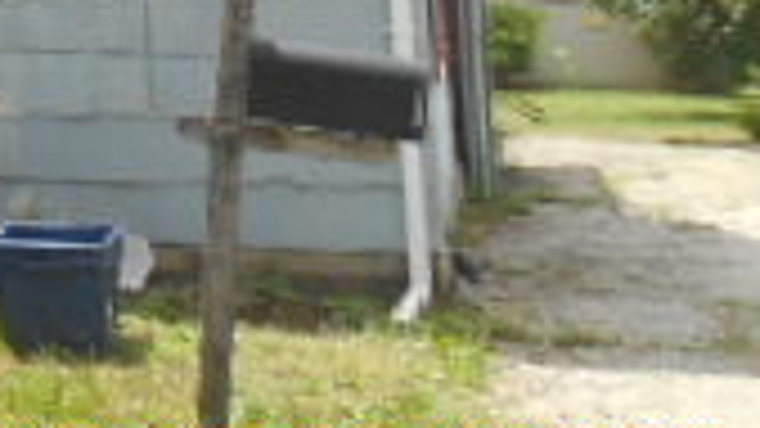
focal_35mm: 107
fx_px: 2156
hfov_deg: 16.9
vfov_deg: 10.5
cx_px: -571
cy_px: -378
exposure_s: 1/400
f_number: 3.4
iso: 80
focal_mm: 4.7
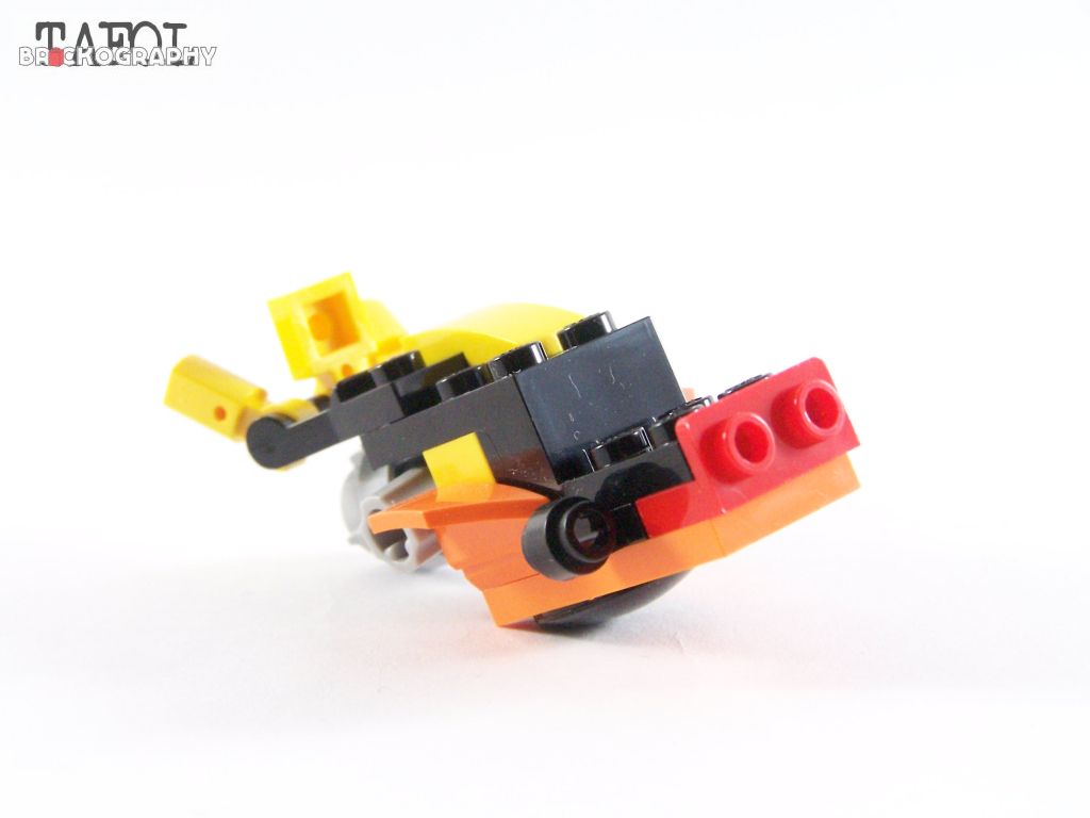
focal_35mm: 105
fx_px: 3306
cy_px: 409
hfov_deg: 18.7
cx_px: 545
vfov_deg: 14.1
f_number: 4
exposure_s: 1/60
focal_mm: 17.5
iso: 400
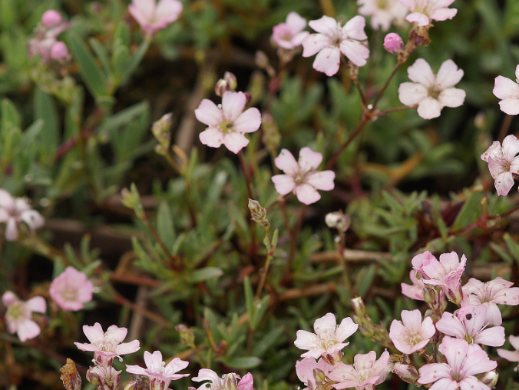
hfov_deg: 7.7
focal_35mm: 256
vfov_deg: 5.8
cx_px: 417
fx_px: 3838
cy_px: 238
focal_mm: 100
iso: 200
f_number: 5.6
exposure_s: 1/160
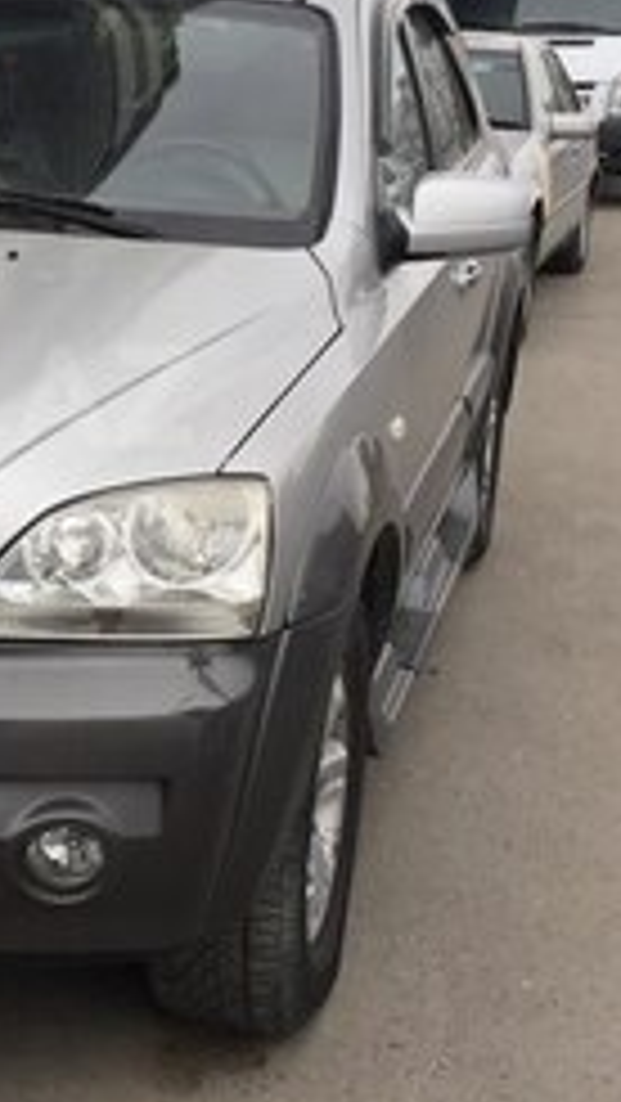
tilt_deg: -10.6
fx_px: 1872
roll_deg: -0.8
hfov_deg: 17.8
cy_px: 396
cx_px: -153
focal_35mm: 64
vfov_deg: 32.6
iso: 32
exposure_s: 1/421
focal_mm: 4.15
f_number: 2.2
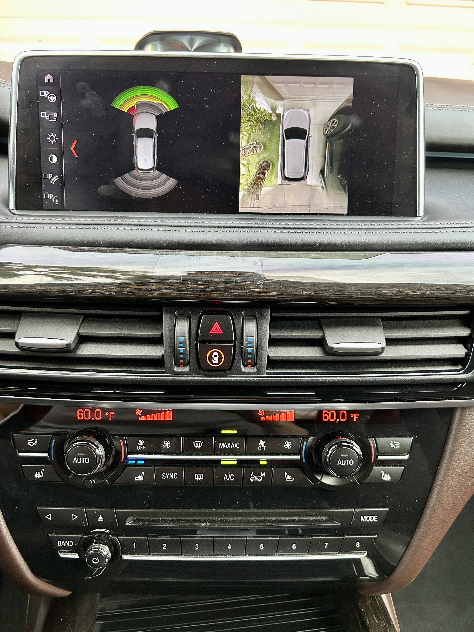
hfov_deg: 53.1
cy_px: 316
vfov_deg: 67.3
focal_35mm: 26
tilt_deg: -21.1
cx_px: 237
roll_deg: -0.1
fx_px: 475
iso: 400
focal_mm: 5.7
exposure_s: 1/60
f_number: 1.5
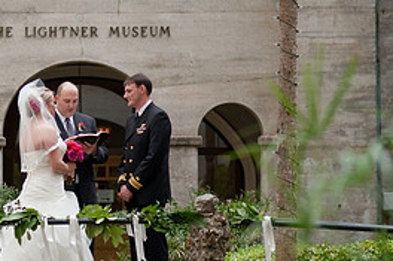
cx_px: 66
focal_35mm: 187
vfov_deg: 7.3
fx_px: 2038
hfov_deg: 11.0
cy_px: 169
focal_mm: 85
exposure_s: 1/800
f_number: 2.8
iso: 400
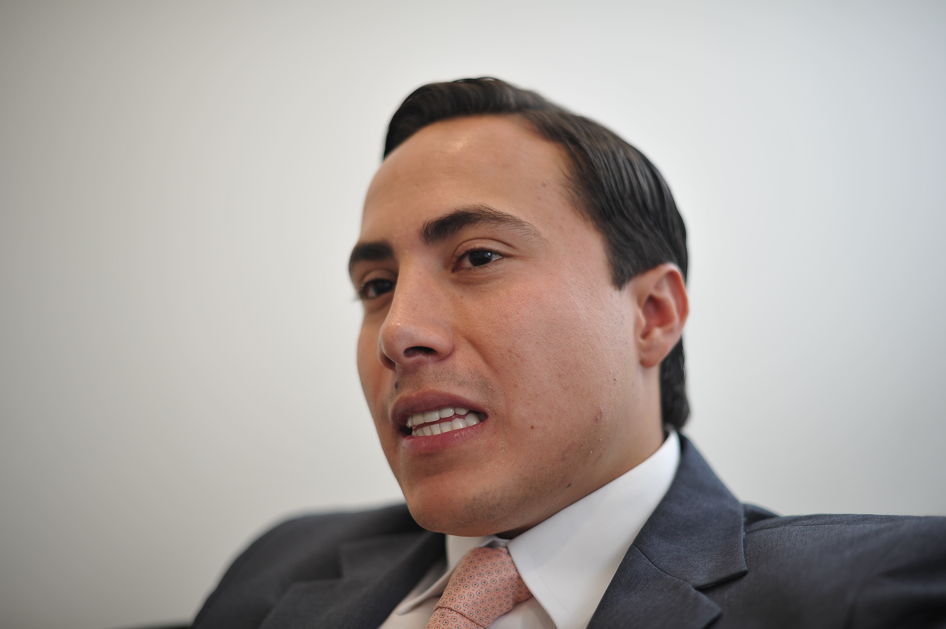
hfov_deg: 39.6
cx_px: 473
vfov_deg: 27.0
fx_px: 1313
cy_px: 314
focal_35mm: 50
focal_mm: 50
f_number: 1.4
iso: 400
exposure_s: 1/320
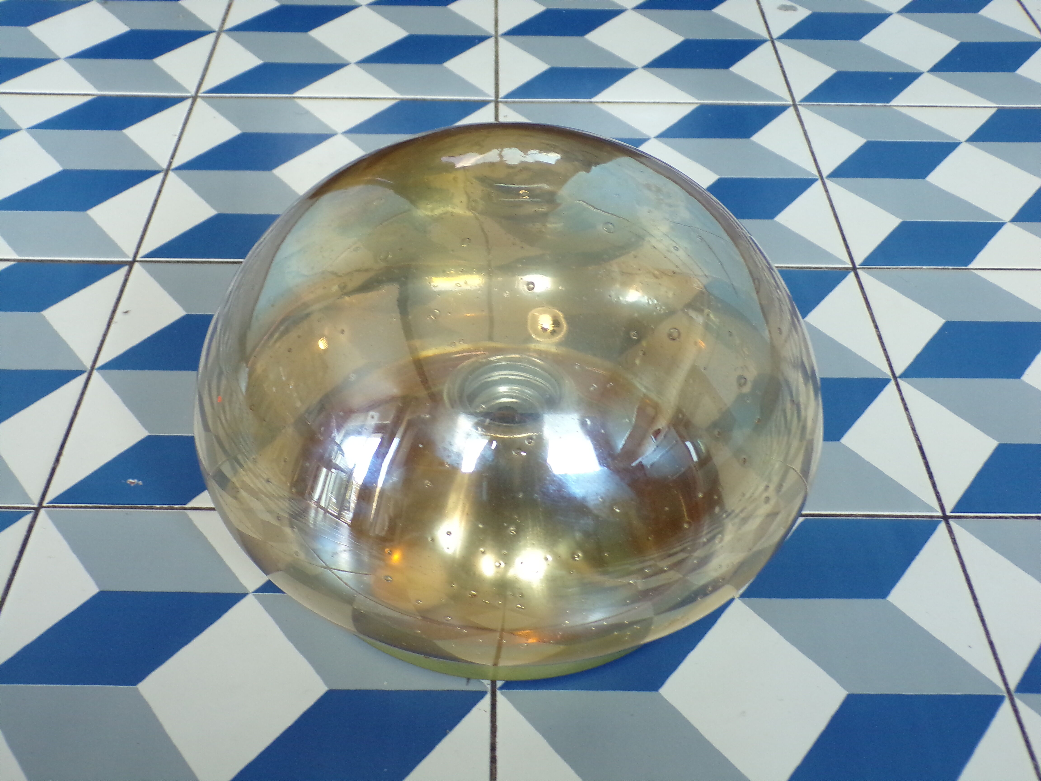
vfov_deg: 34.3
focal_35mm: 42
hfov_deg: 44.8
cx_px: 520
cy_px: 390
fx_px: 1263
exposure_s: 1/17
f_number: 3.4
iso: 217
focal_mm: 7.6
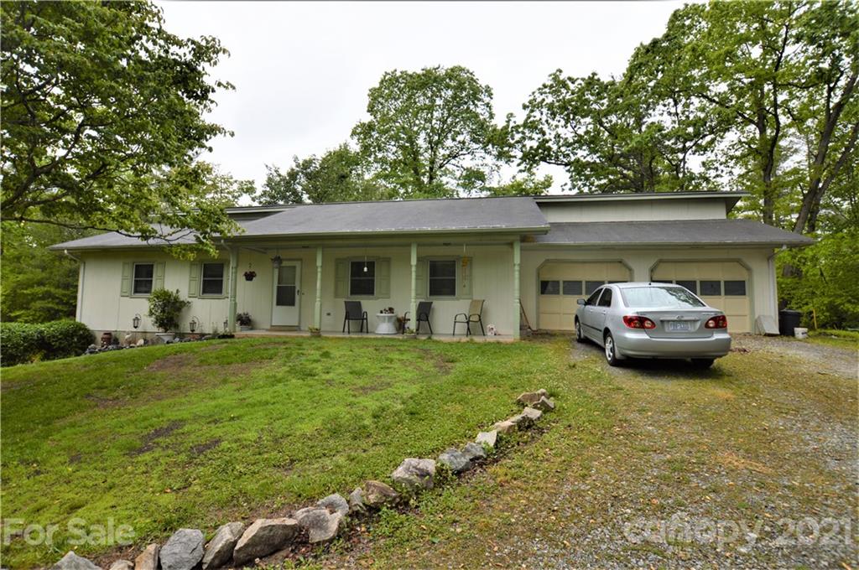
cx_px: 430
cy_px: 285
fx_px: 357
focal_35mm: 15
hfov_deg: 100.5
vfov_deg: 77.2
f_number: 7.1
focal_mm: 10
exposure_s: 1/200
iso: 100
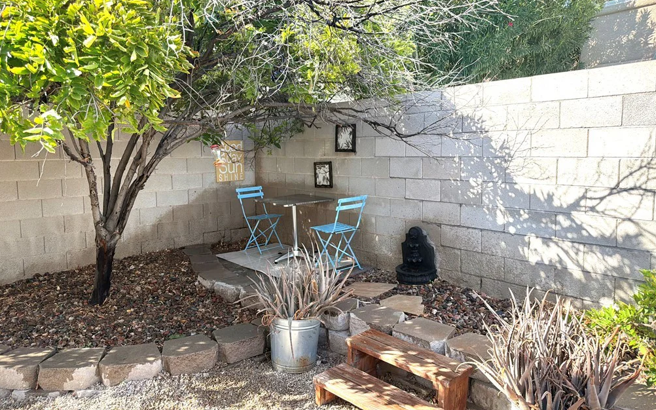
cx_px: 324
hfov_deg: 70.4
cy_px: 195
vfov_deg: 47.6
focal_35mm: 26
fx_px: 465
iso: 100
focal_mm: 6.76
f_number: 1.78
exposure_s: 1/1091
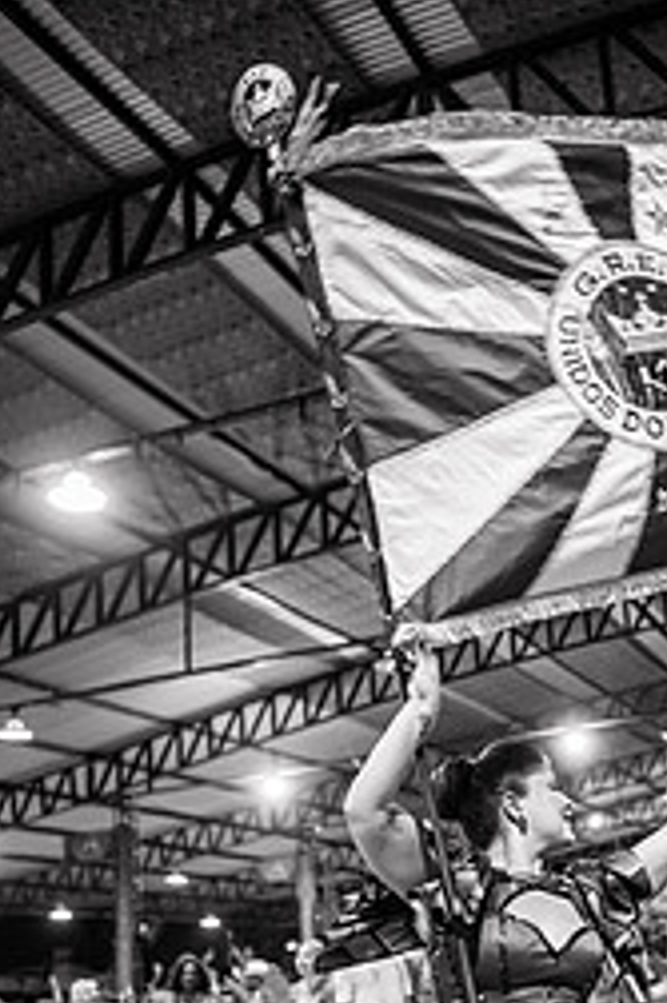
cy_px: 723
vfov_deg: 44.3
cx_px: 575
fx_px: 1197
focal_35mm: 43
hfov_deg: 30.1
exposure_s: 1/320
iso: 1600
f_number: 1.8
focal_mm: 24
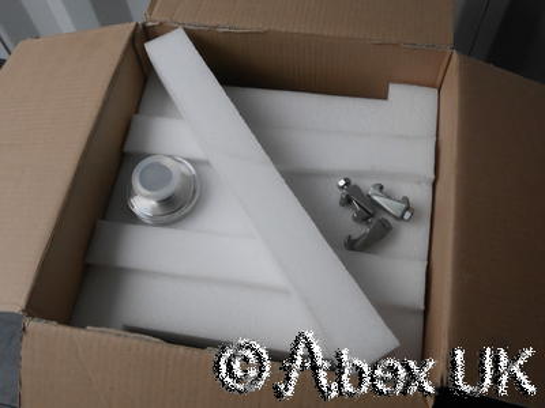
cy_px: 204
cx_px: 272
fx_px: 535
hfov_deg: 54.0
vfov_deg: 41.8
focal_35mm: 34
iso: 3200
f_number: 9
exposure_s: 1/500
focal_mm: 17
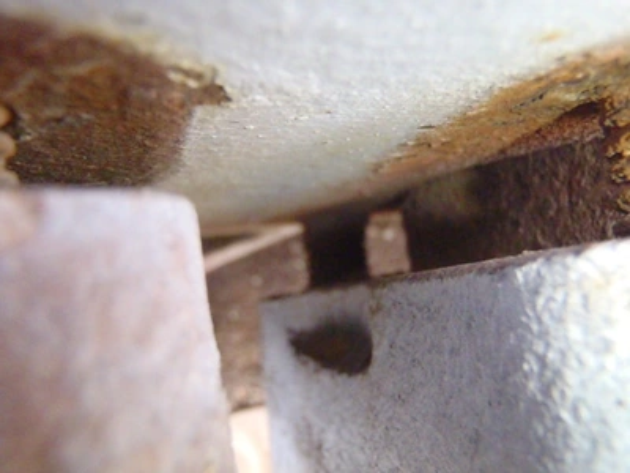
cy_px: 236
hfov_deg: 50.1
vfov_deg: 38.7
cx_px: 315
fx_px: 673
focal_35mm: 37
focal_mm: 6.64
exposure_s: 1/160
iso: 1600
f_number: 4.7
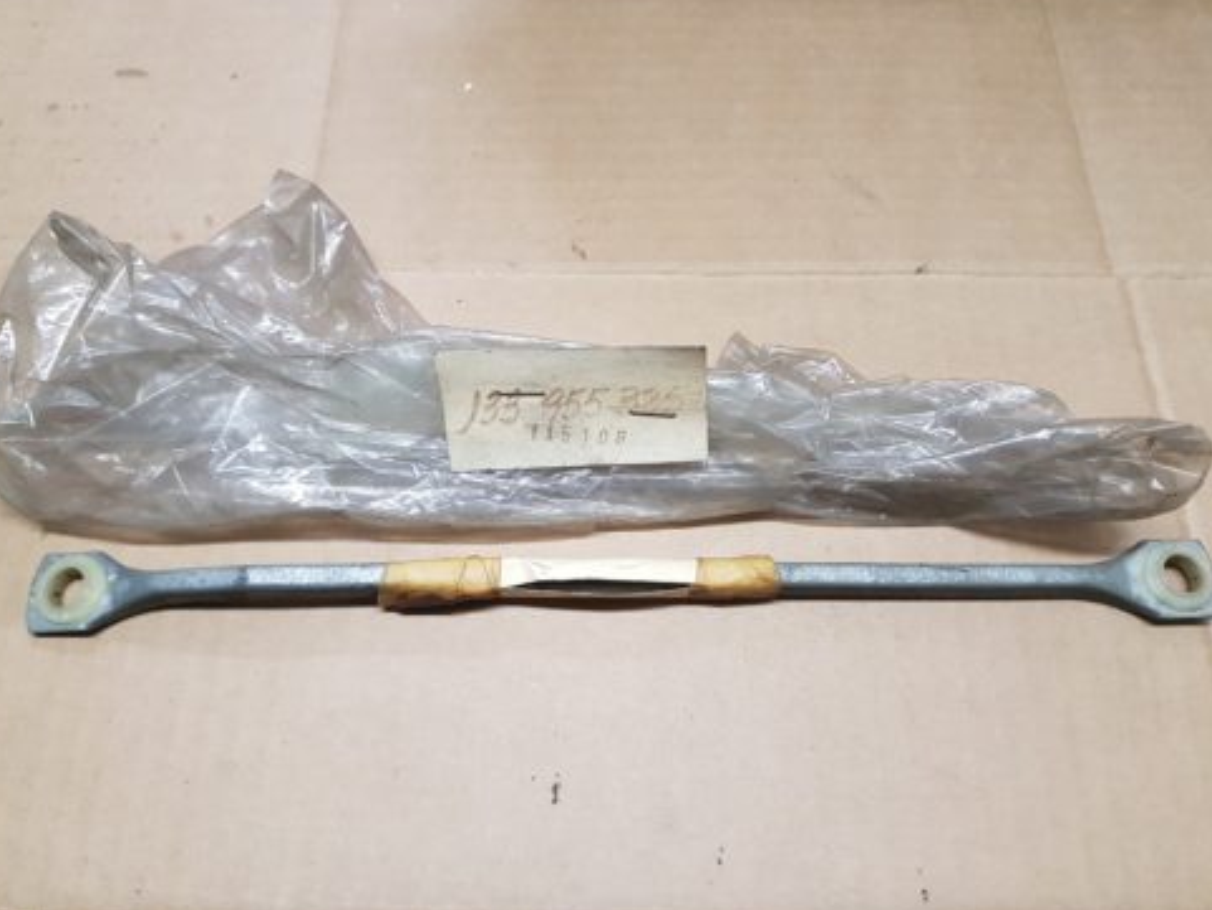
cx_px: 597
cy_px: 450
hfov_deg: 65.3
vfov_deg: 51.4
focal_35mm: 27
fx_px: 946
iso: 200
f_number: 1.7
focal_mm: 4.2
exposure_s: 1/33
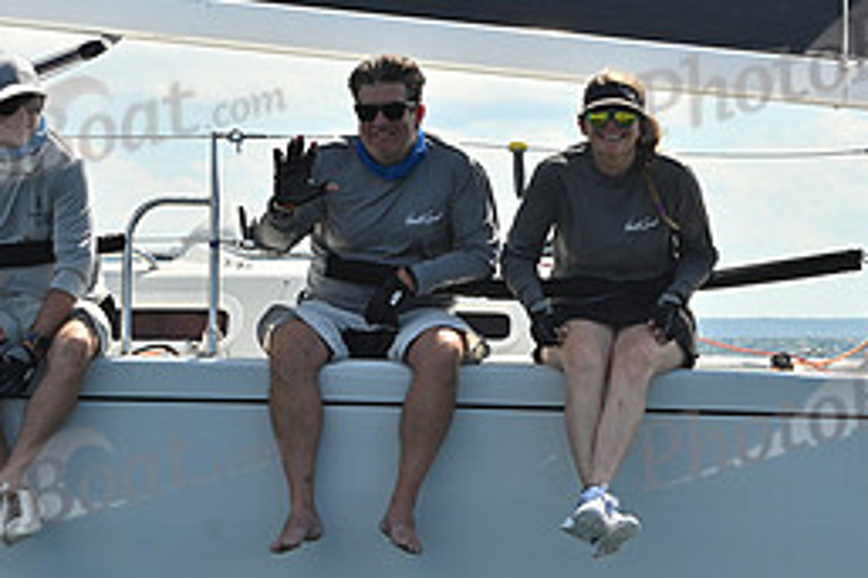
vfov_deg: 8.7
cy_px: 275
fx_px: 3807
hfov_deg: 13.0
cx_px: 463
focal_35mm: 158
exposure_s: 1/1250
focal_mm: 70
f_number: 6.3
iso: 250
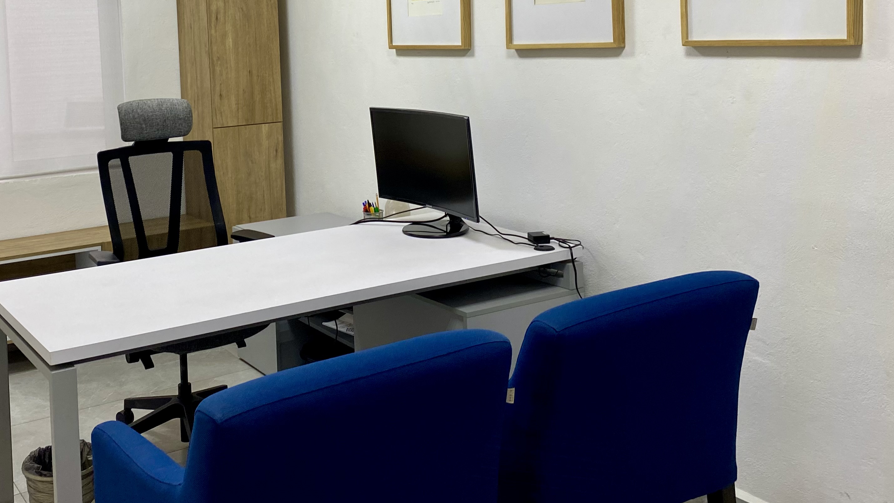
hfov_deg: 49.7
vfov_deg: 28.9
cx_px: 305
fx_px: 948
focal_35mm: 40
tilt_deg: -5.2
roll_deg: +2.8
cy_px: 82
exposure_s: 1/120
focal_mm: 4.25
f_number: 1.8
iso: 100
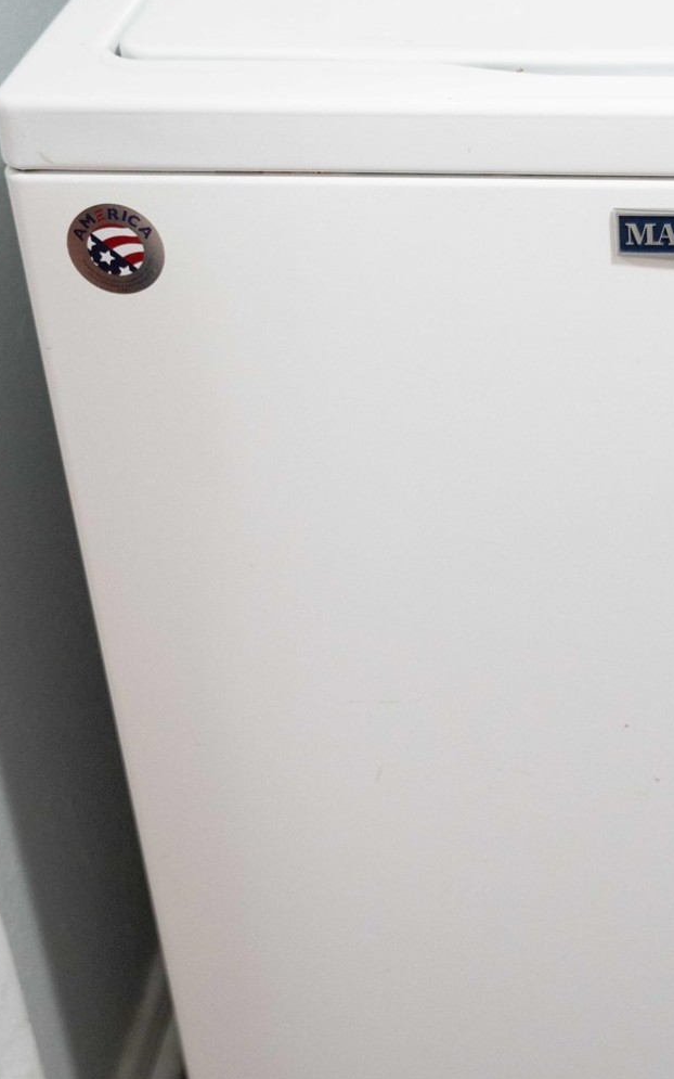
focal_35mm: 74
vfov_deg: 27.8
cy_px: 378
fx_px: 2171
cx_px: 695
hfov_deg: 17.2
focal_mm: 33.4
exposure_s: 1/100
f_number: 2.8
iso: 3200
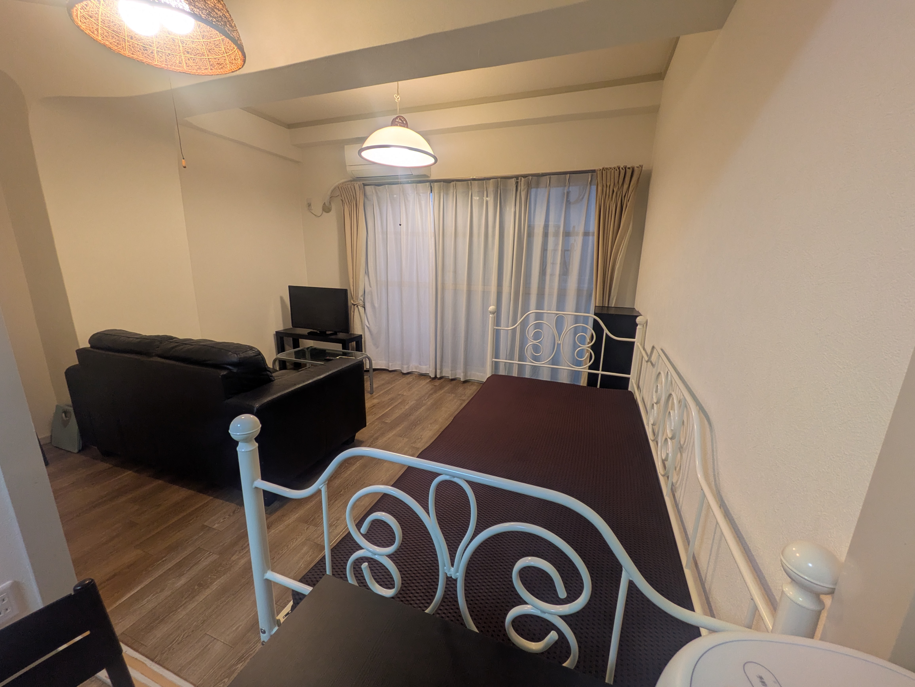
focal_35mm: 14
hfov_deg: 102.0
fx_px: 370
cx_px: 458
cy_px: 344
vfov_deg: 85.7
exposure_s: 1/50
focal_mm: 1.83
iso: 48
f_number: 2.2
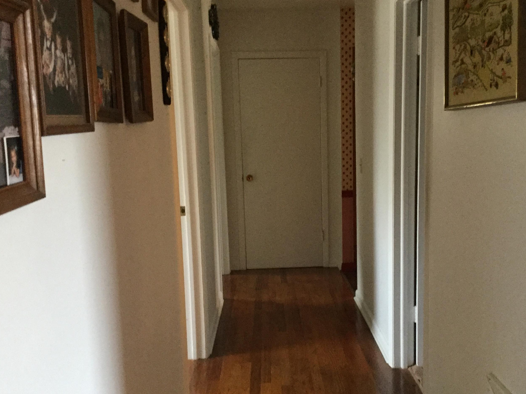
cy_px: 215
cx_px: 301
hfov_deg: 50.0
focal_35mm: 37
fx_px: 562
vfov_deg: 38.6
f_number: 2.4
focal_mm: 3.3
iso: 200
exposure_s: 1/15
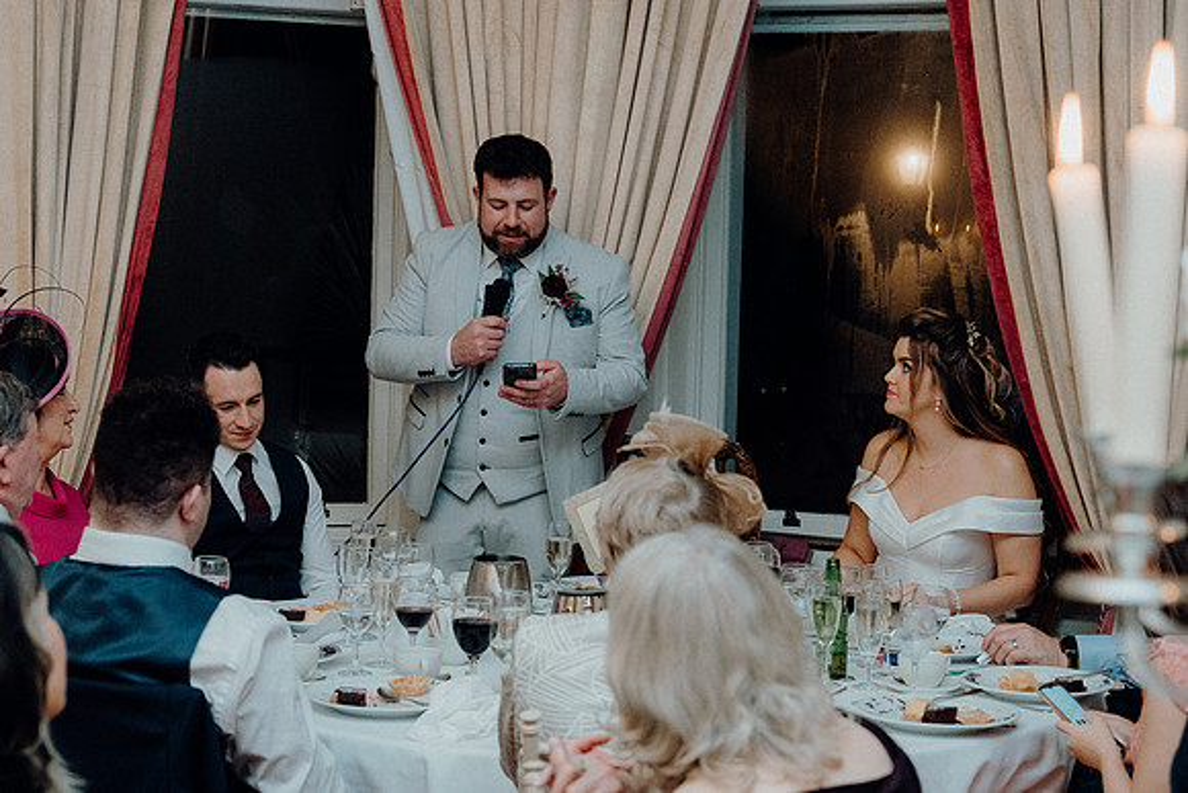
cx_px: 594
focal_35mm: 69
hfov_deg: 29.2
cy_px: 396
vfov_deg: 19.7
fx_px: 2277
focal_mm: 46
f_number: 3.5
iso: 2500
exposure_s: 1/160
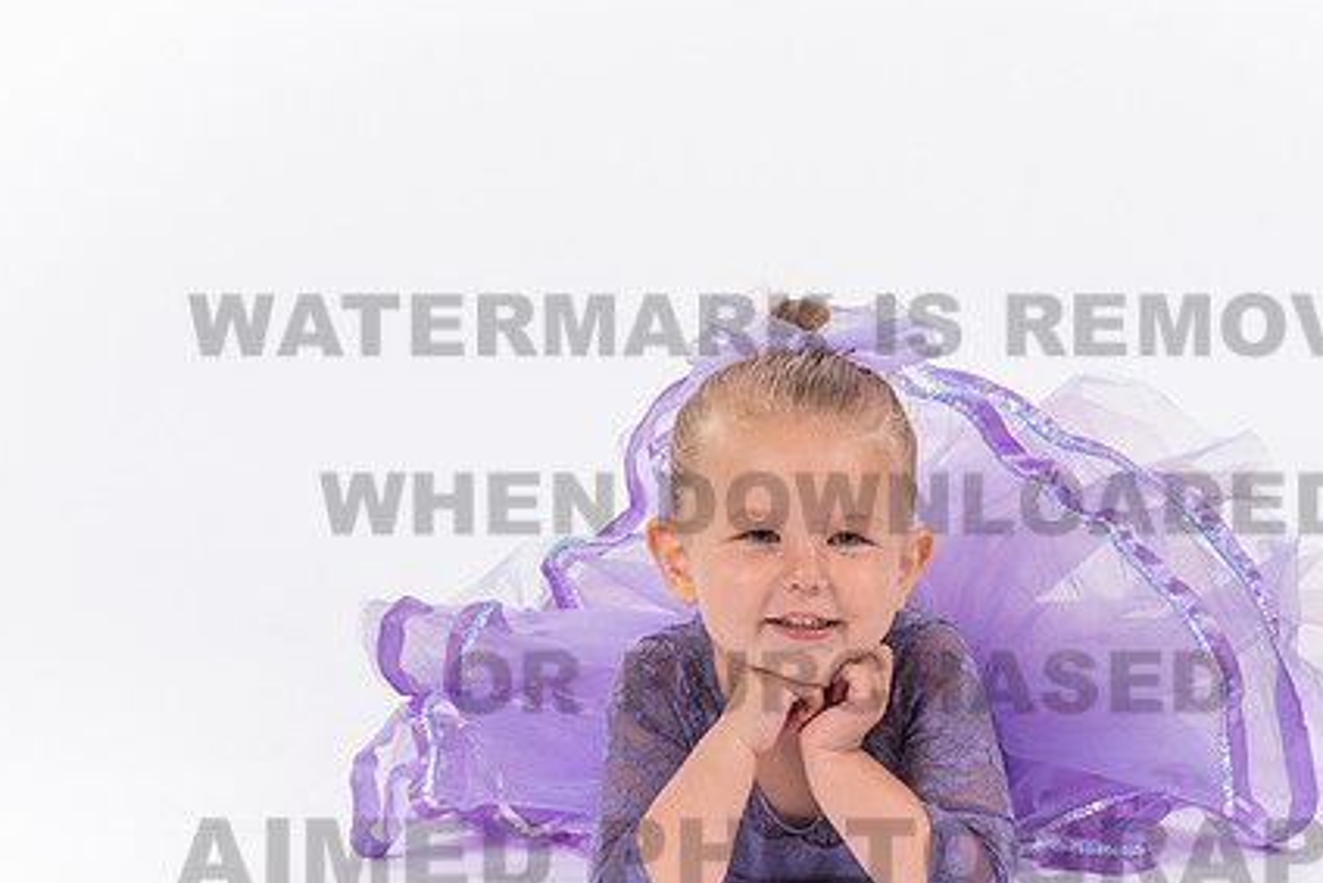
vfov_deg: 4.9
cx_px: 912
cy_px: 486
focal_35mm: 279
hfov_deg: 7.4
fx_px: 10256
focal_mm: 180
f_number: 11
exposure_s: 1/200
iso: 320
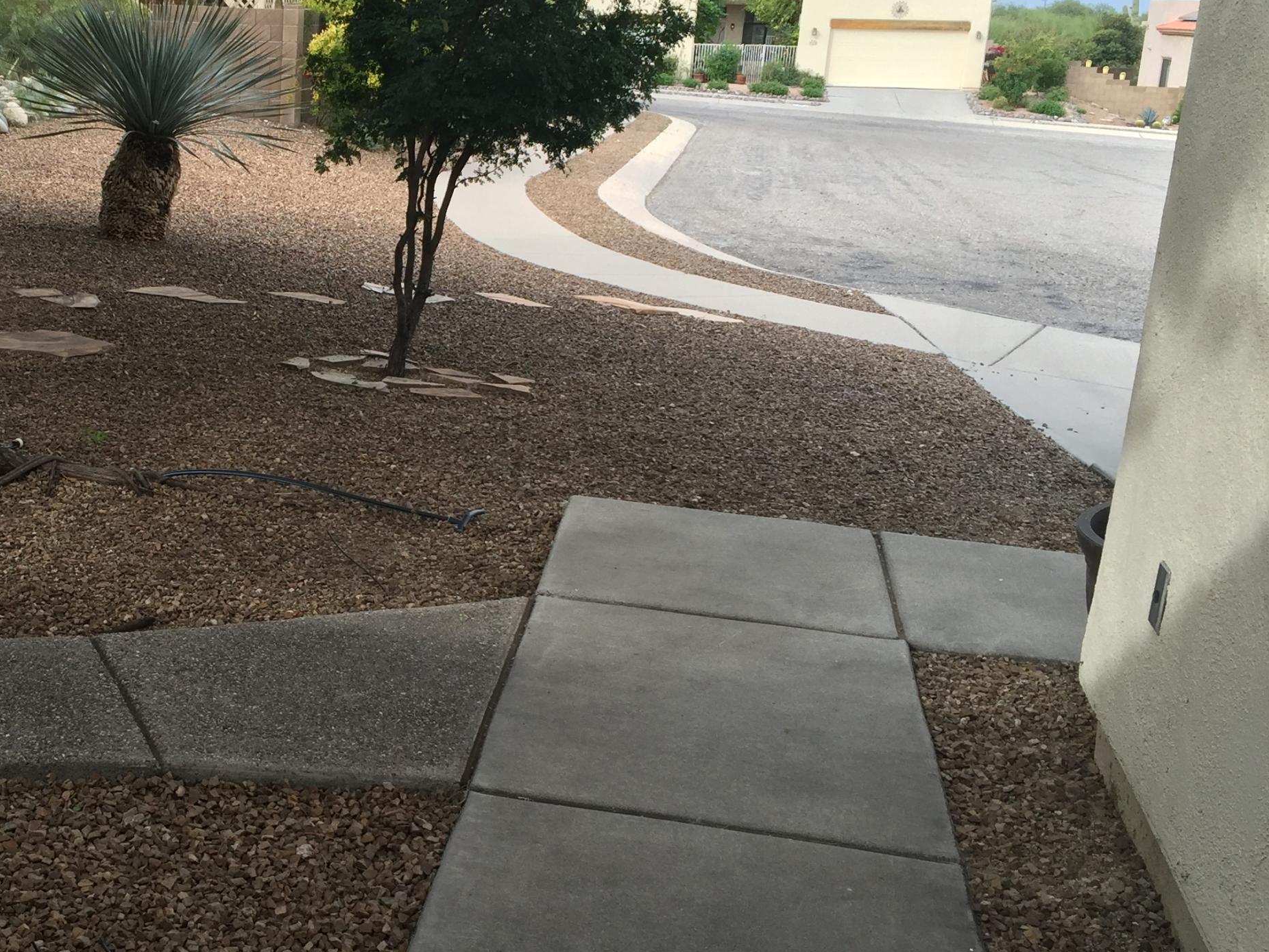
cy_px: 518
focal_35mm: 47
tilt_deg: -16.5
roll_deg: -0.6
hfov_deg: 38.9
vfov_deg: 30.9
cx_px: 259
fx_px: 1723
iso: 32
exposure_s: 1/412
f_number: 2.2
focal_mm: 4.15
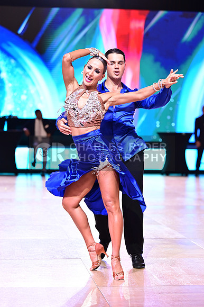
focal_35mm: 93
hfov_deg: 14.7
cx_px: 102
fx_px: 791
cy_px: 154
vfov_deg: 21.9
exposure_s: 1/320
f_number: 3.2
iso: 1600
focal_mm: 93
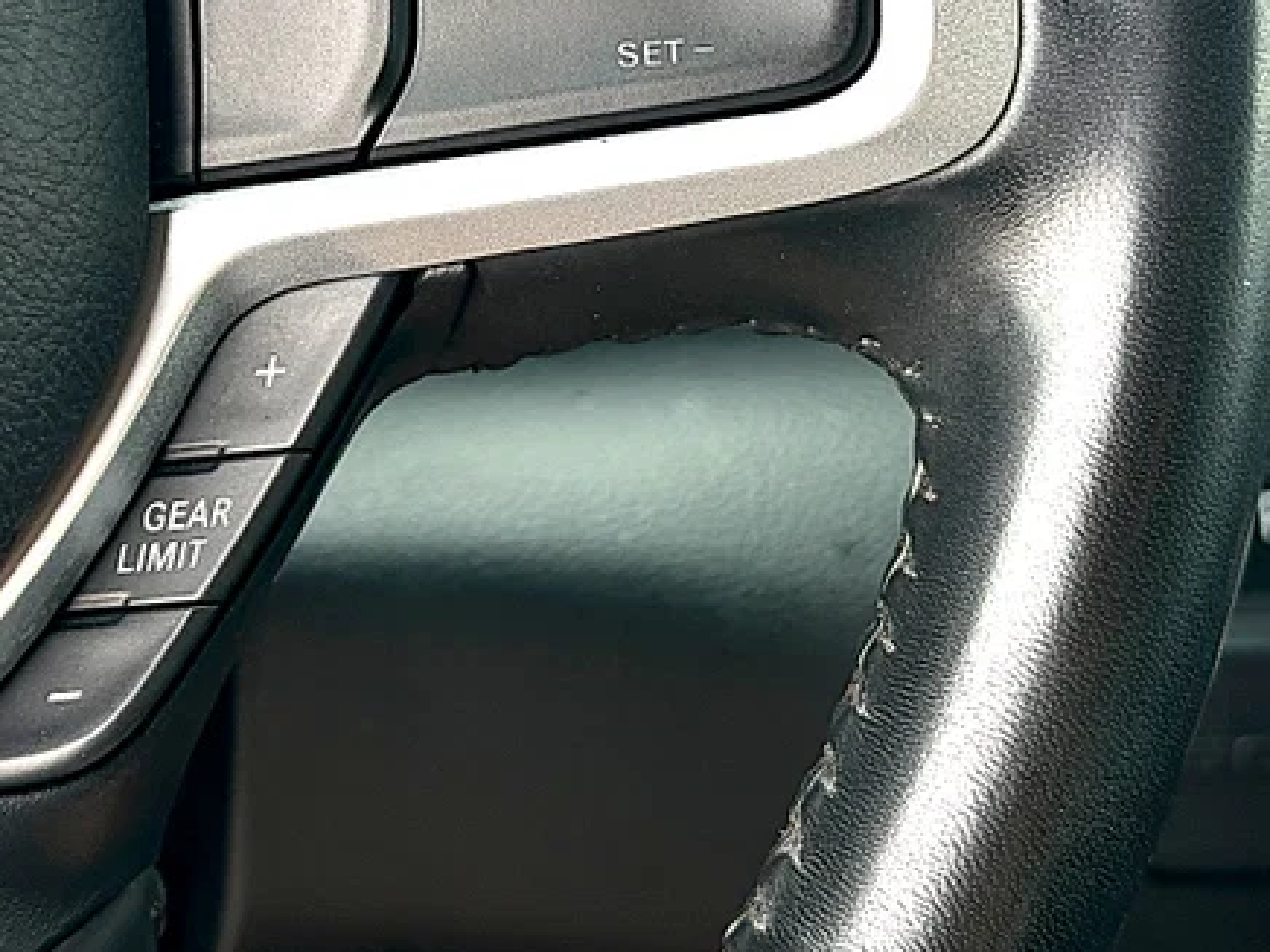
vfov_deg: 19.0
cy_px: 208
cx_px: 518
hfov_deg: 25.3
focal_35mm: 77
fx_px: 2825
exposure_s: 1/120
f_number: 1.78
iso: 50
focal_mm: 6.86
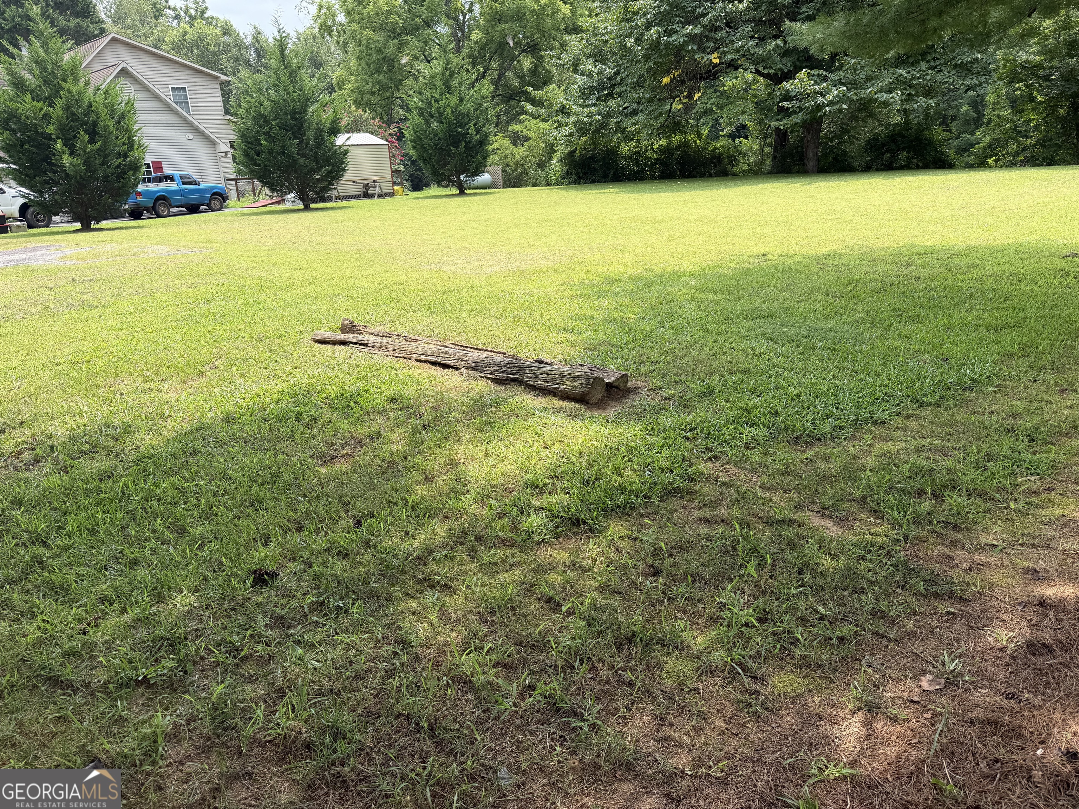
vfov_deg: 56.8
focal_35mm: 24
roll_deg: +2.7
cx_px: 540
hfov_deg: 71.6
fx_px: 748
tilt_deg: -18.1
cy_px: 404
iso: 80
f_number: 1.78
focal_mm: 6.76
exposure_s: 1/1585
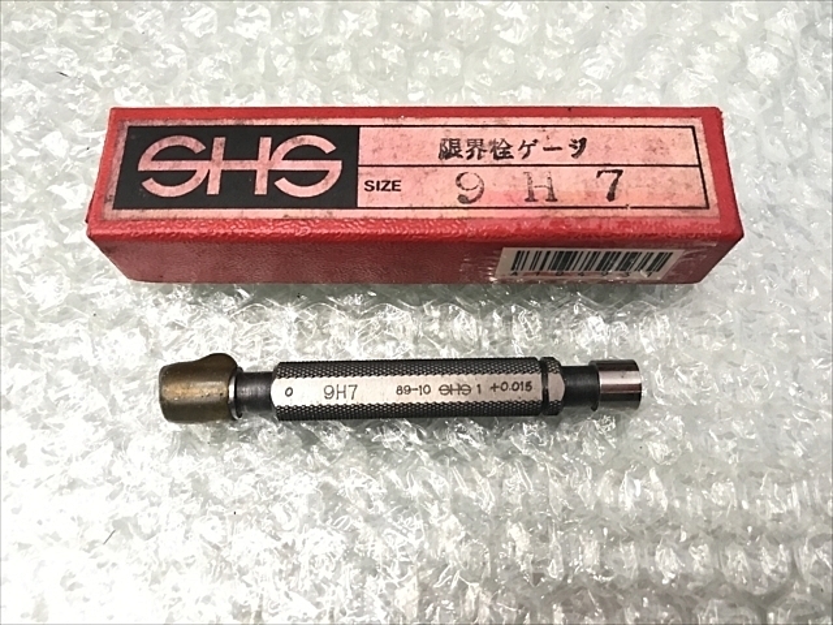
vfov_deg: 49.7
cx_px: 416
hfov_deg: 63.4
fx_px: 674
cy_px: 312
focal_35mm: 28
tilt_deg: -67.7
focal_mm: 3.99
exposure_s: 1/15
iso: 64
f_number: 1.8
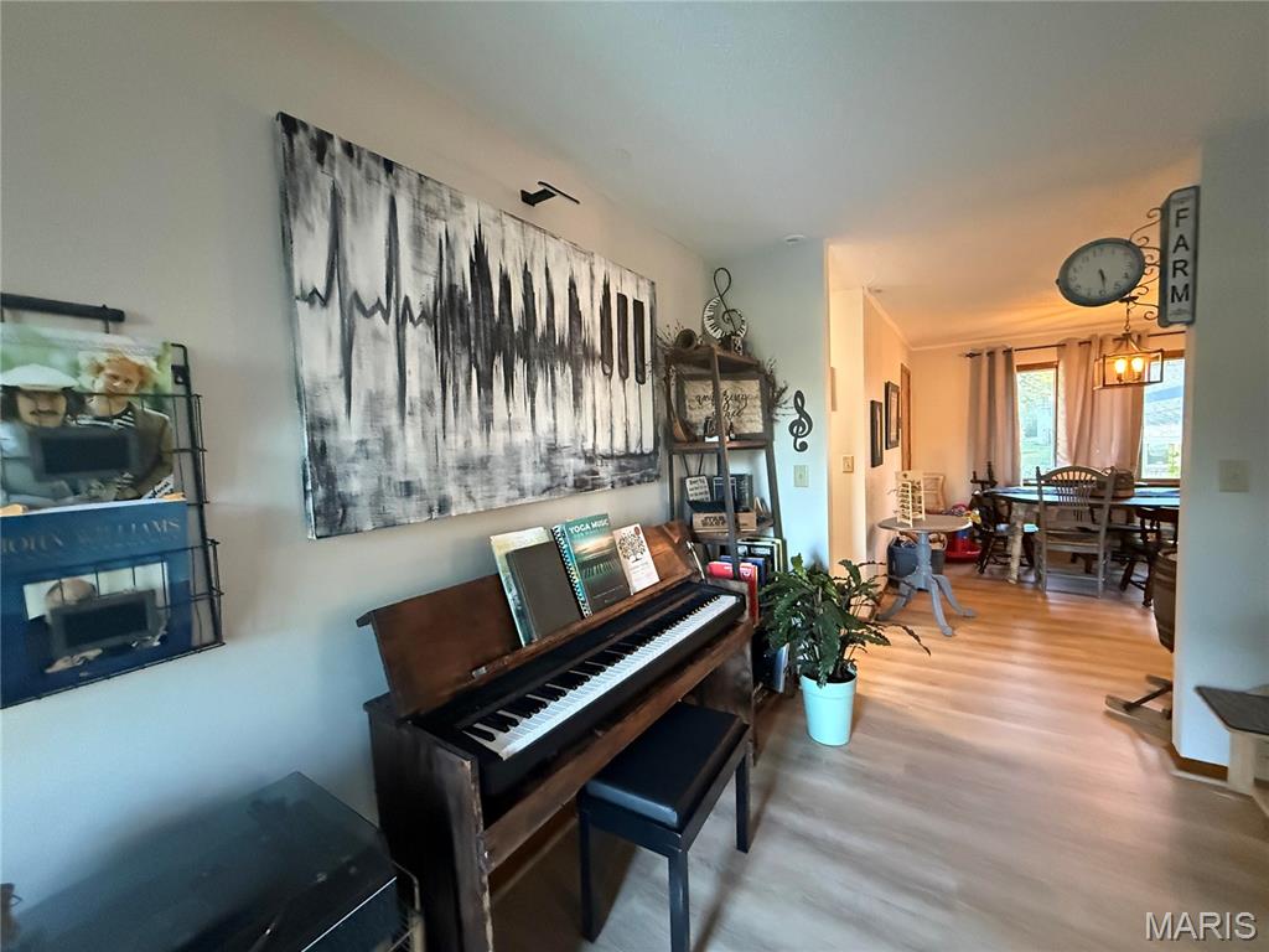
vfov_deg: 85.7
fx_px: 513
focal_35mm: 14
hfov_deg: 102.1
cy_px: 476
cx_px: 634
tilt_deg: -3.4
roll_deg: +2.0
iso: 1250
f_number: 2.2
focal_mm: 2.22
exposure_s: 1/60
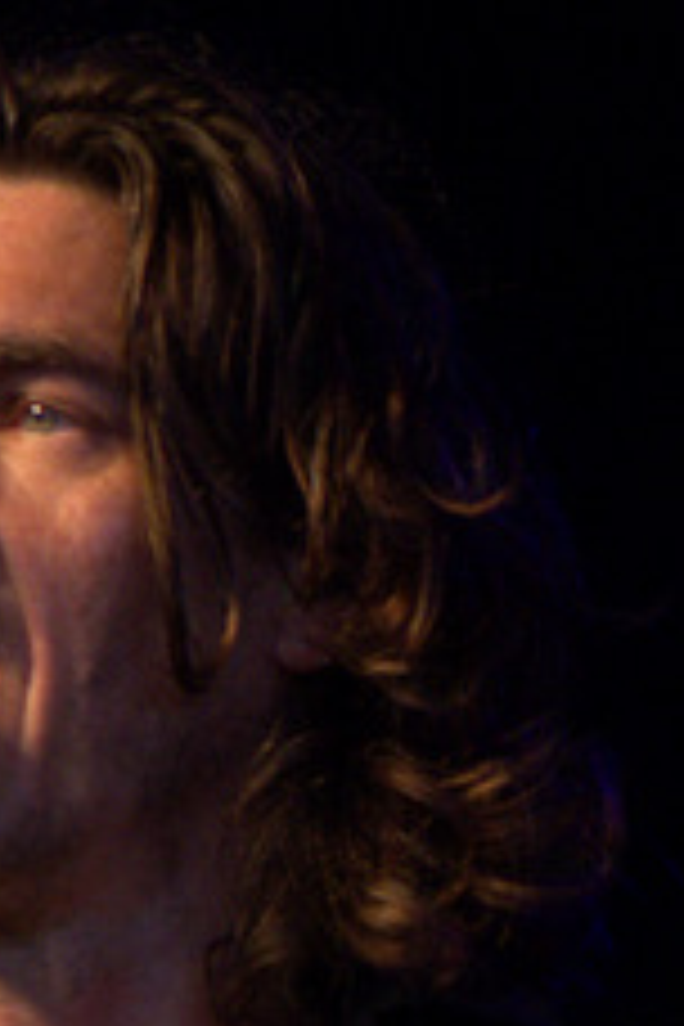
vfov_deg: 3.2
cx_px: 248
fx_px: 18198
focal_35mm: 639
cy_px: 1292
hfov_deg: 2.2
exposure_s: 1/320
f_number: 4.2
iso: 2500
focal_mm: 135
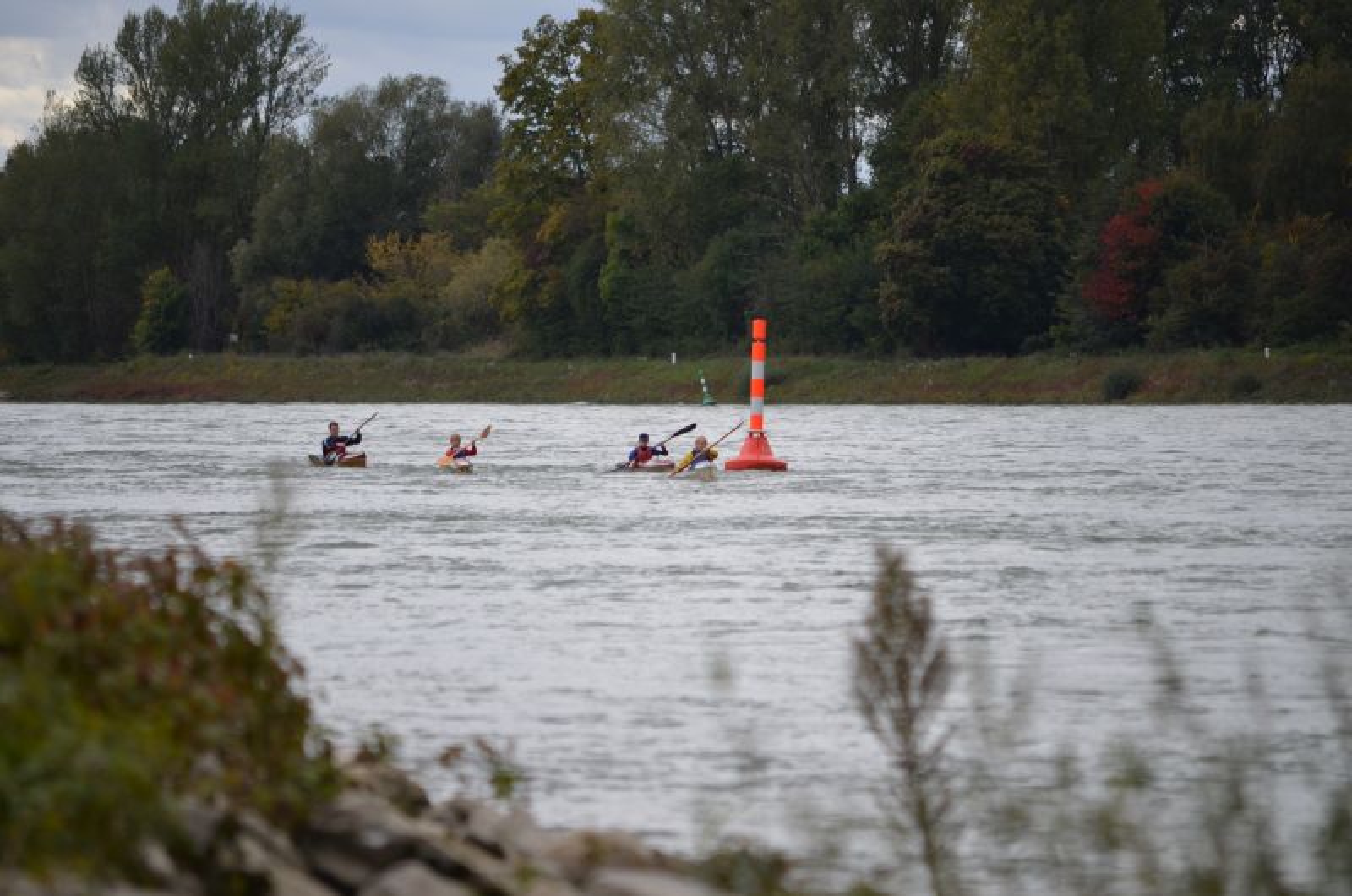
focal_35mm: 300
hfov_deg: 6.9
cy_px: 448
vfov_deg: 4.6
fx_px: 11244
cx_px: 676
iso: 200
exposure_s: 1/640
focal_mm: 200
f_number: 6.3
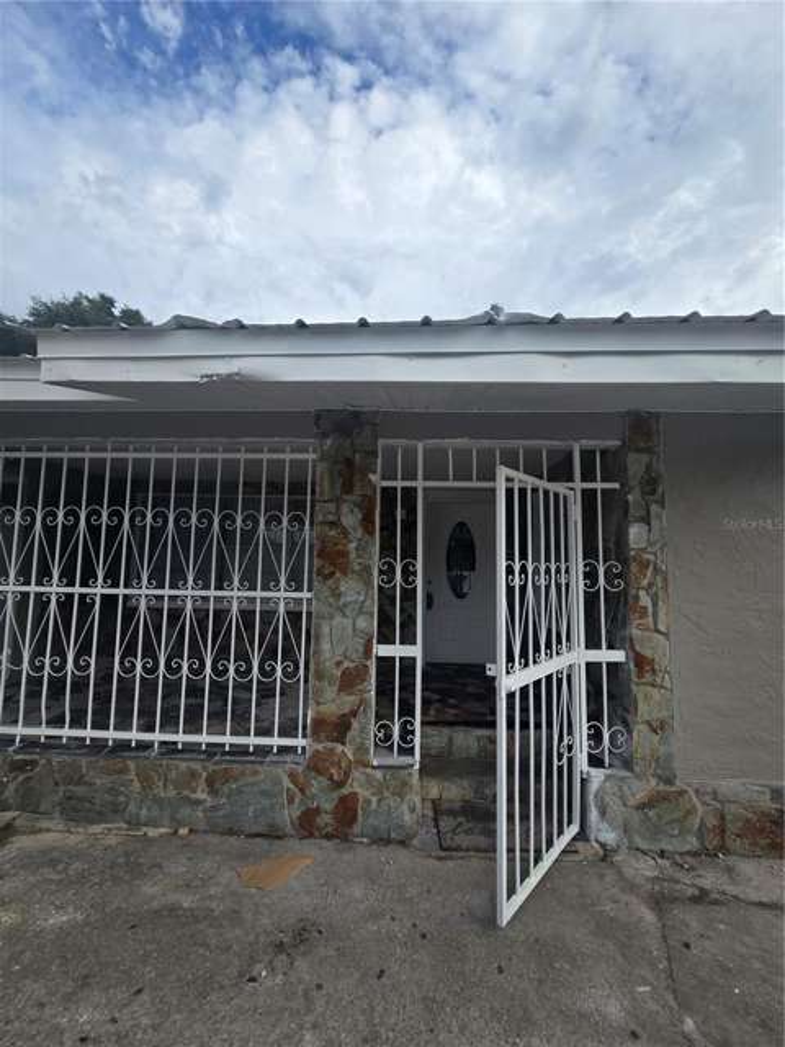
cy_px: 524
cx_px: 392
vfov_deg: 106.2
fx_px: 393
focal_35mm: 13
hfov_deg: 89.9
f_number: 2.2
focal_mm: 2.2
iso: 50
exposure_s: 1/1387
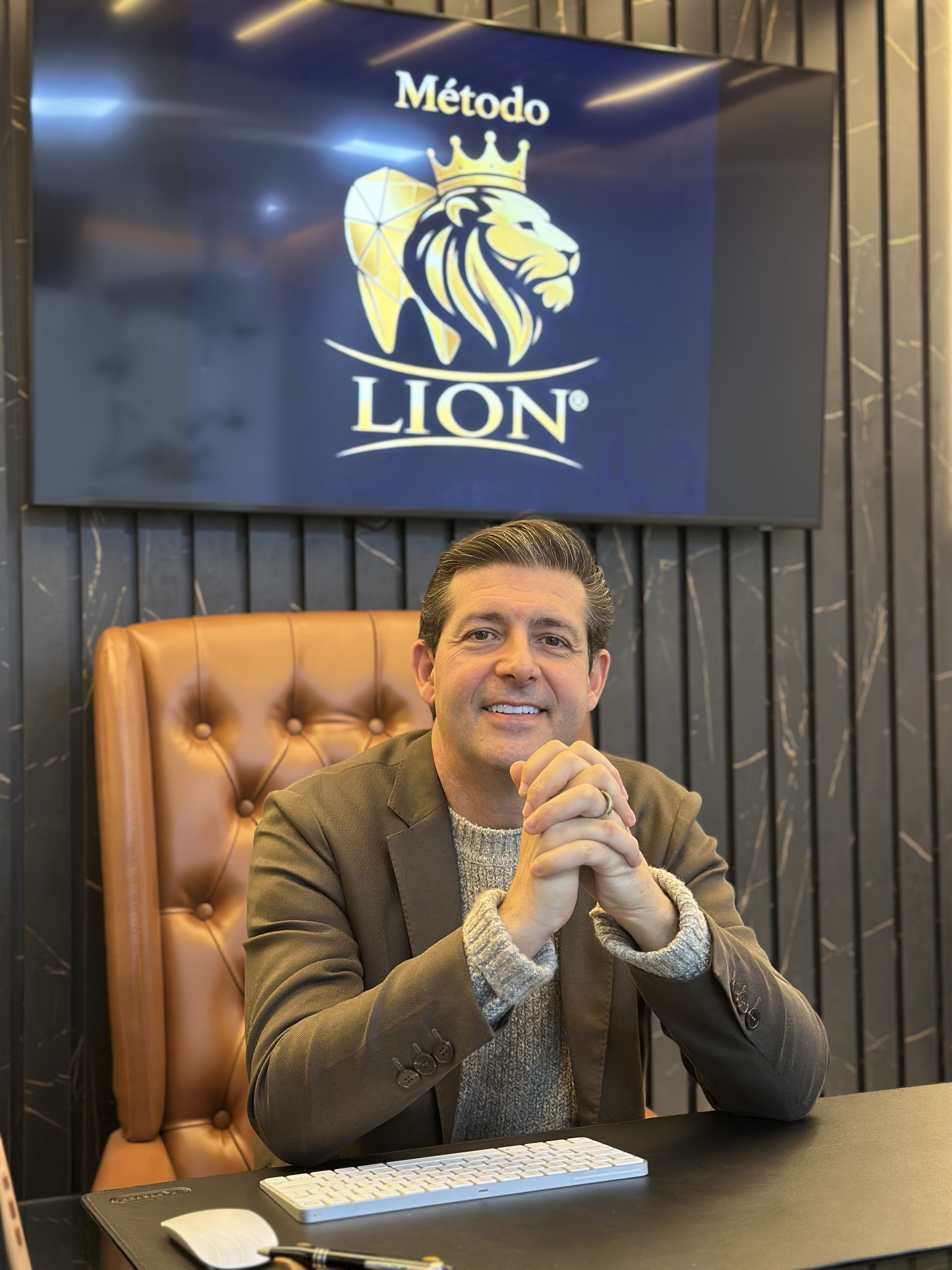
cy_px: 635
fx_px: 1760
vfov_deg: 39.7
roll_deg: +0.2
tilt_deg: +2.3
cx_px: 476
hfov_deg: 30.3
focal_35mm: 48
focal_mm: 6.86
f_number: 1.78
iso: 320
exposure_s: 1/60
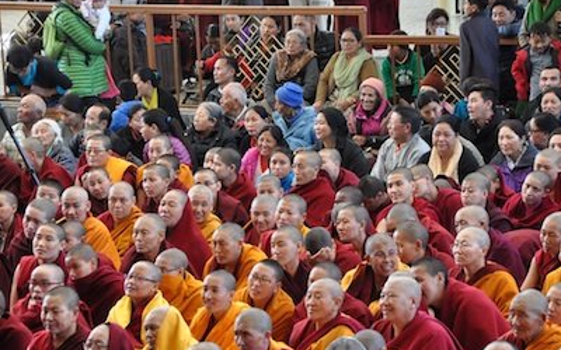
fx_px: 2951
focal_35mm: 193
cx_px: 262
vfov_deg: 6.8
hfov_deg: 10.9
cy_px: 216
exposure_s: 1/100
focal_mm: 92
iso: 1250
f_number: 5.6
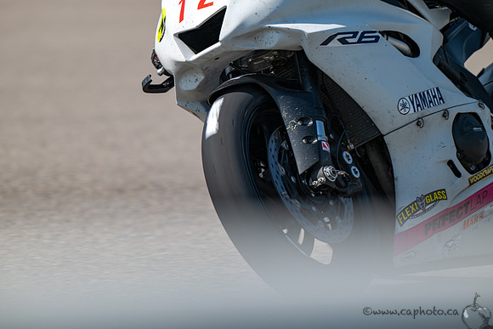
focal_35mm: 600
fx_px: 8218
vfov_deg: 2.3
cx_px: 246
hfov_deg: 3.4
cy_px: 164
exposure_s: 1/1250
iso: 220
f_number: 6.3
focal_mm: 600
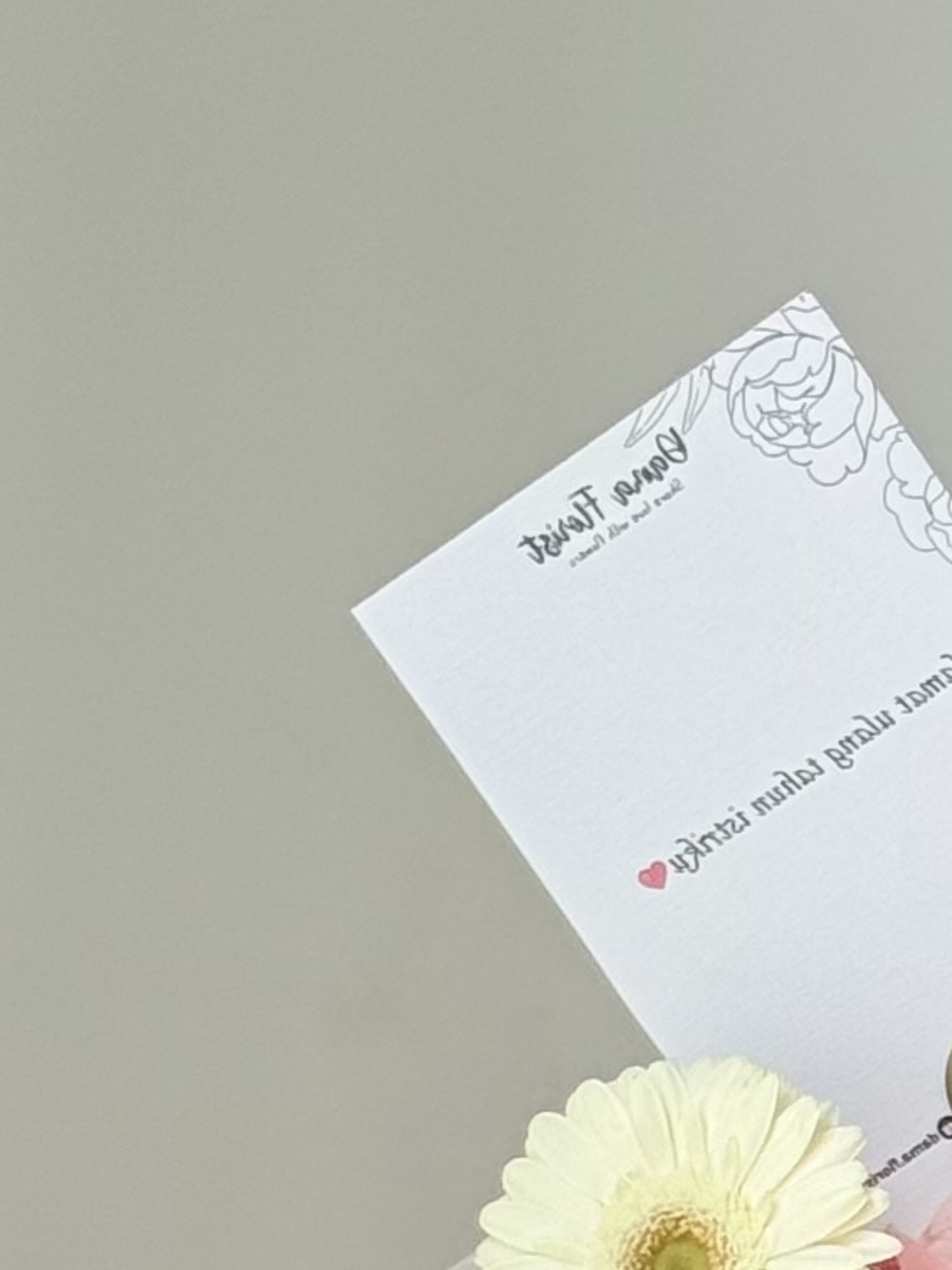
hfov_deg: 6.7
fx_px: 8031
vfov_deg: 8.7
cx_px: 1424
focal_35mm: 219
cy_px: 2293
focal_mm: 6.76
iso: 80
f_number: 1.78
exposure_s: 1/169
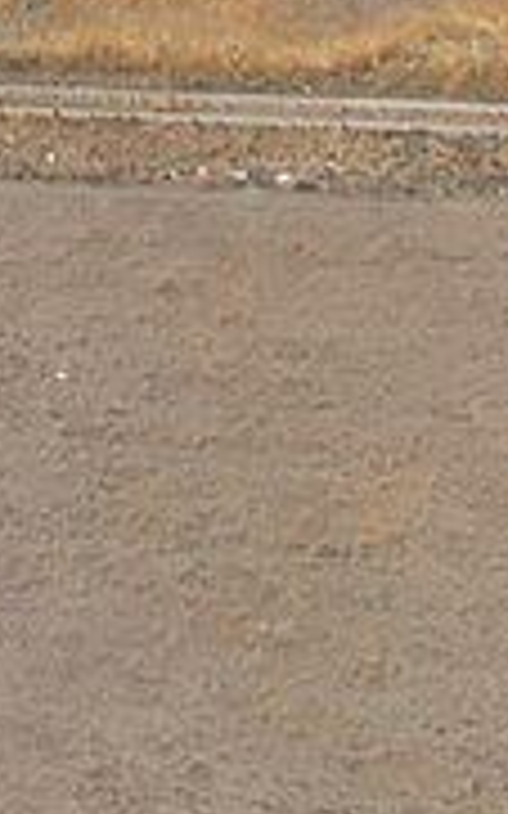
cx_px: -144
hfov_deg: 5.2
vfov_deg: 7.4
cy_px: -1567
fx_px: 5609
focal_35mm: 253
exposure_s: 1/1600
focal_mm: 8.38
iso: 100
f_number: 2.8
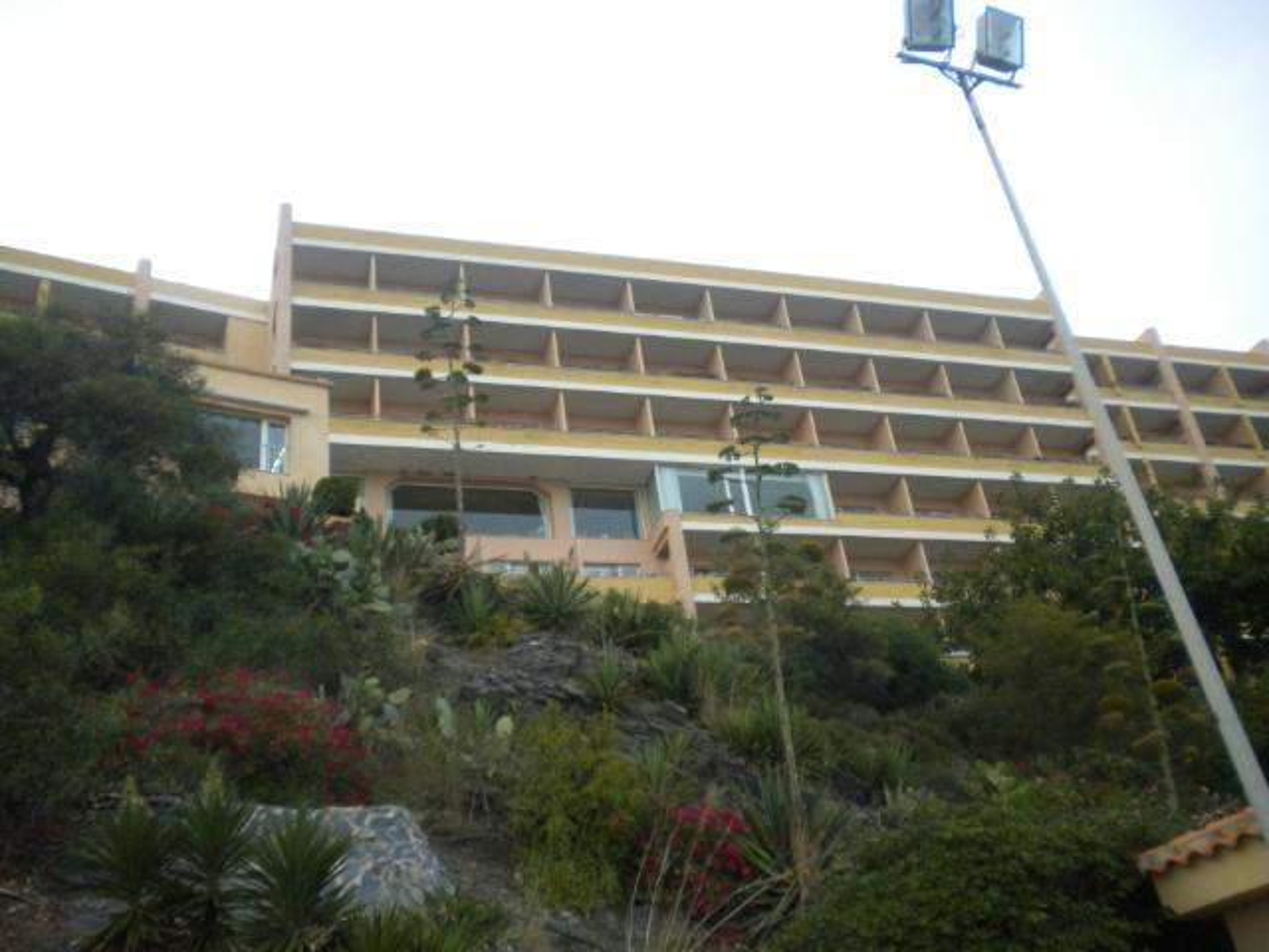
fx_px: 1283
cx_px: 634
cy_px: 476
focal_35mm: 35
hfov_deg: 52.6
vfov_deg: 40.7
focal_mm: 6.3
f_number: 3.1
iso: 389
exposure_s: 1/565
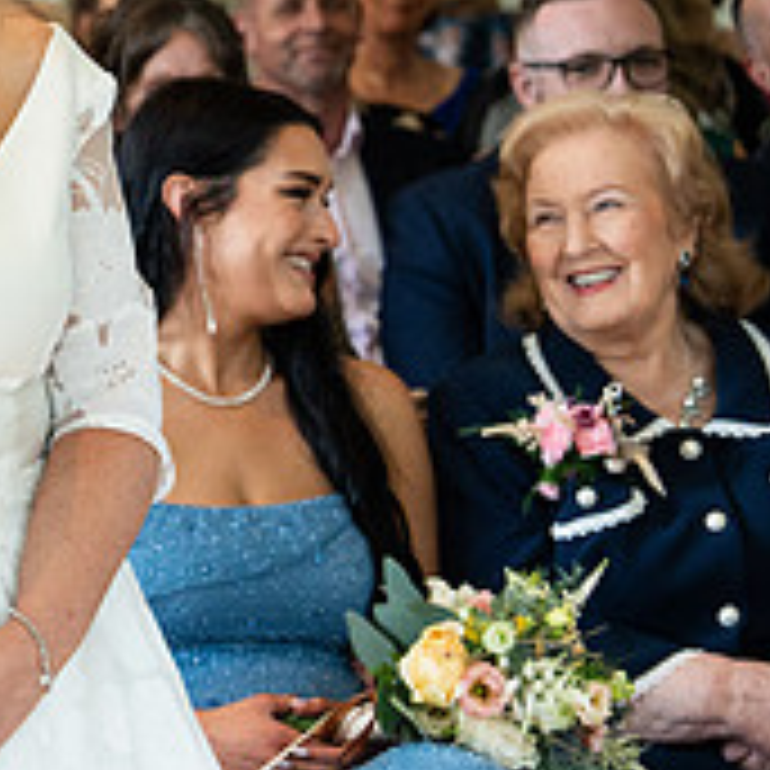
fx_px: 3850
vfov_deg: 11.4
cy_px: 254
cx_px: -468
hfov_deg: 10.9
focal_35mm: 153
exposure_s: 1/200
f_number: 3.5
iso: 3200
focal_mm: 53
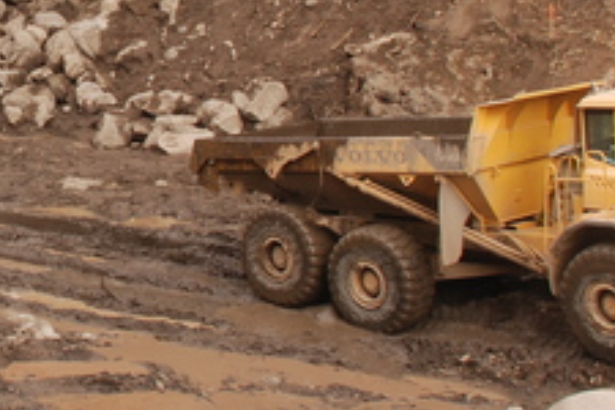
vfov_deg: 14.1
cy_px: 64
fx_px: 1640
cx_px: -44
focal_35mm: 96
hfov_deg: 20.4
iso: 160
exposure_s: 1/50
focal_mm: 18
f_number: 5.6
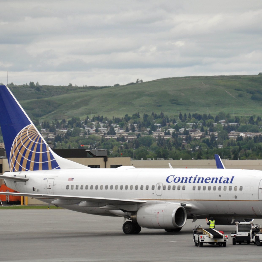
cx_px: 133
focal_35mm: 384
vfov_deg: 4.6
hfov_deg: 4.6
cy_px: 131
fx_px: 3288
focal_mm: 200
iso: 400
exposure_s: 1/1000
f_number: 5.6
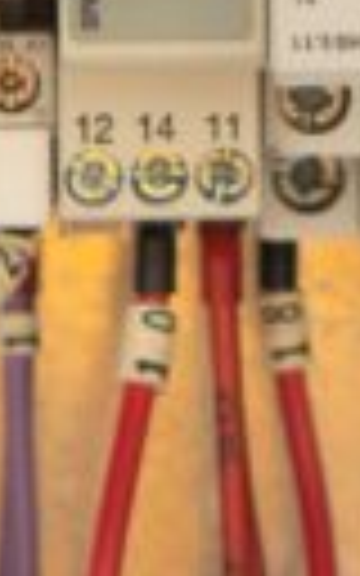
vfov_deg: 4.1
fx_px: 8053
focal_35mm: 513
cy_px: 101
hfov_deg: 2.6
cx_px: 621
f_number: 4.5
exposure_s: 1/125
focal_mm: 63
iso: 125
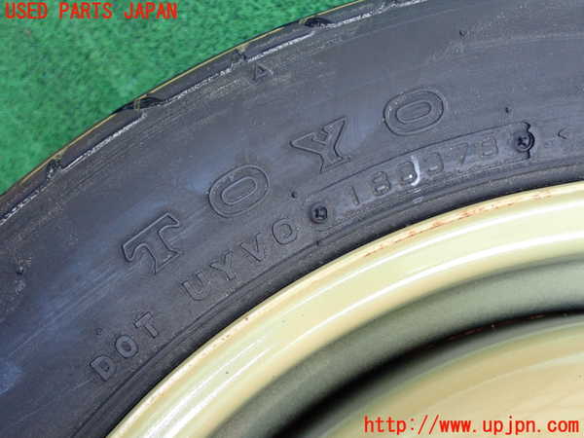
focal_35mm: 44
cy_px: 219
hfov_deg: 42.9
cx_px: 292
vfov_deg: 32.9
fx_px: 742
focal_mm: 7.84
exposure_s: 1/125
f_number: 2.9
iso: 640
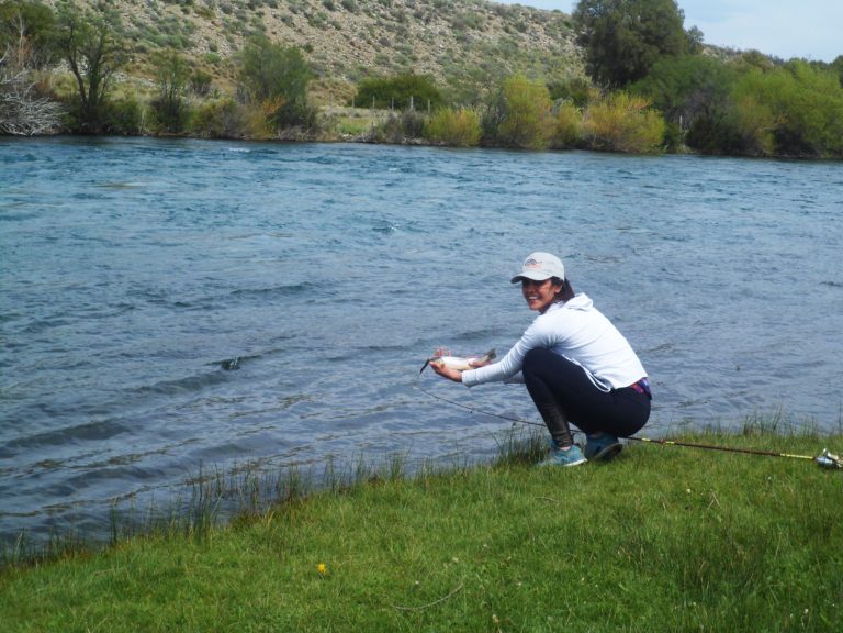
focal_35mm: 60
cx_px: 422
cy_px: 316
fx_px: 1461
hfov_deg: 32.2
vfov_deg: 24.4
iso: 80
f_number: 5.2
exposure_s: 1/500
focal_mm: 11.2
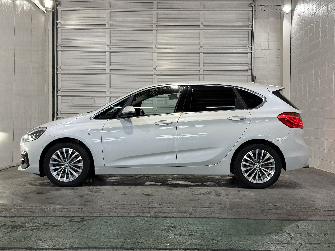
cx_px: 168
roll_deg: -0.8
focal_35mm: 48
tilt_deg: -0.2
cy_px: 126
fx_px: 465
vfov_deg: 30.3
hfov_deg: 39.7
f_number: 1.78
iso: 50
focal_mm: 6.76
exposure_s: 1/60
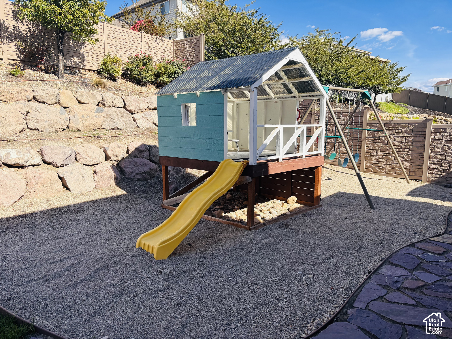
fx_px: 339
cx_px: 226
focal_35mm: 26
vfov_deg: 53.1
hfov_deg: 67.3
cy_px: 170
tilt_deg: -7.5
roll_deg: +0.6
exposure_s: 1/2062
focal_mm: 5.96
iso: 50
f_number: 1.6
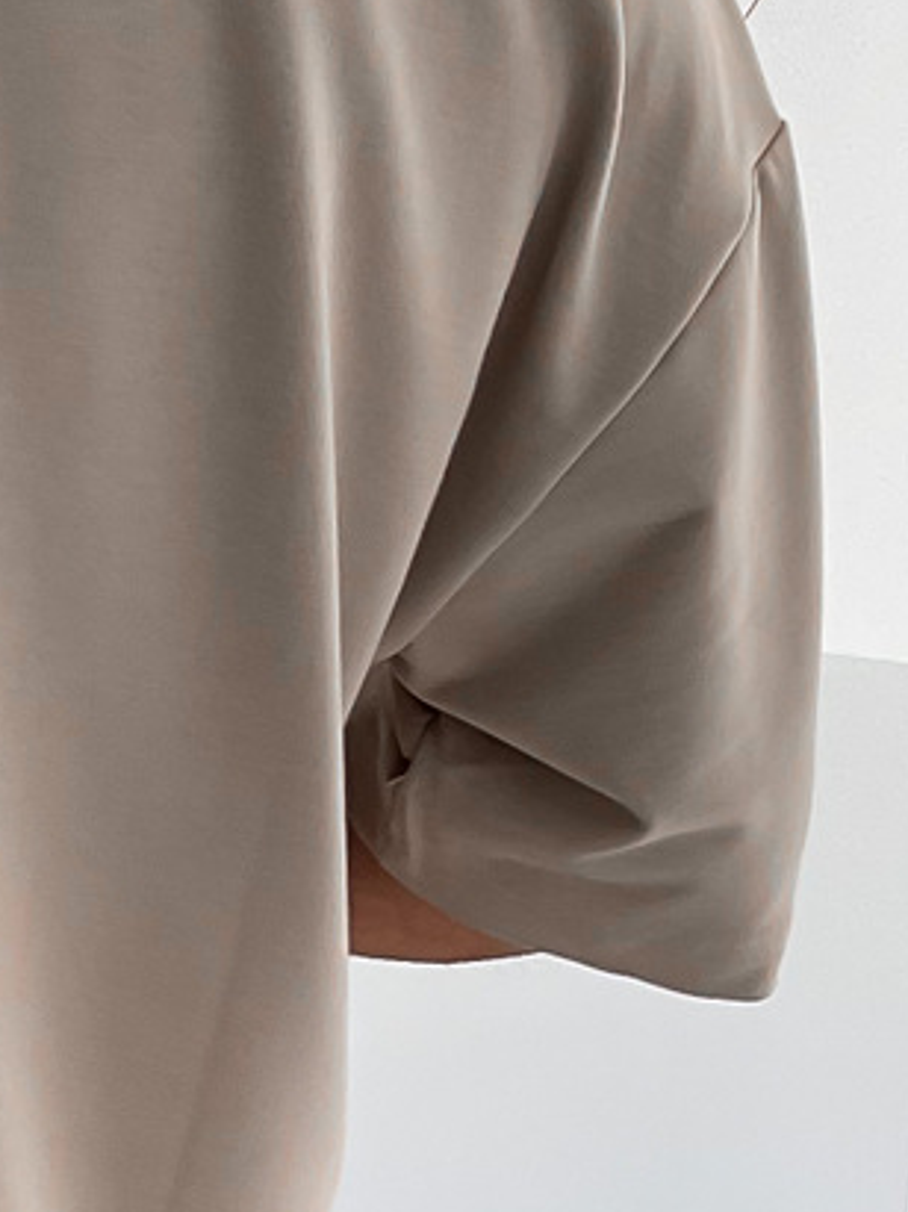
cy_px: 1563
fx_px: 3954
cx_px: -634
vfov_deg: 16.5
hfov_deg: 12.2
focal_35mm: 113
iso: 25
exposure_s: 1/120
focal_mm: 3
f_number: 1.8
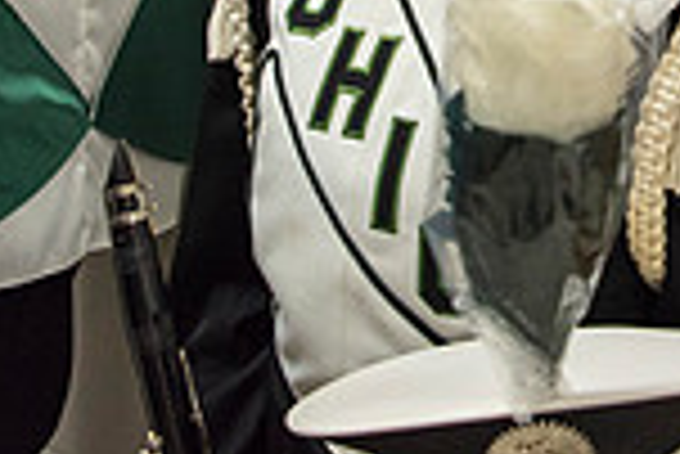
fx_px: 1739
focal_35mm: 92
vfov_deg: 13.6
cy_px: -321
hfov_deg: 21.4
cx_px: 680
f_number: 3.2
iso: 2000
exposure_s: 1/320
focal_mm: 24
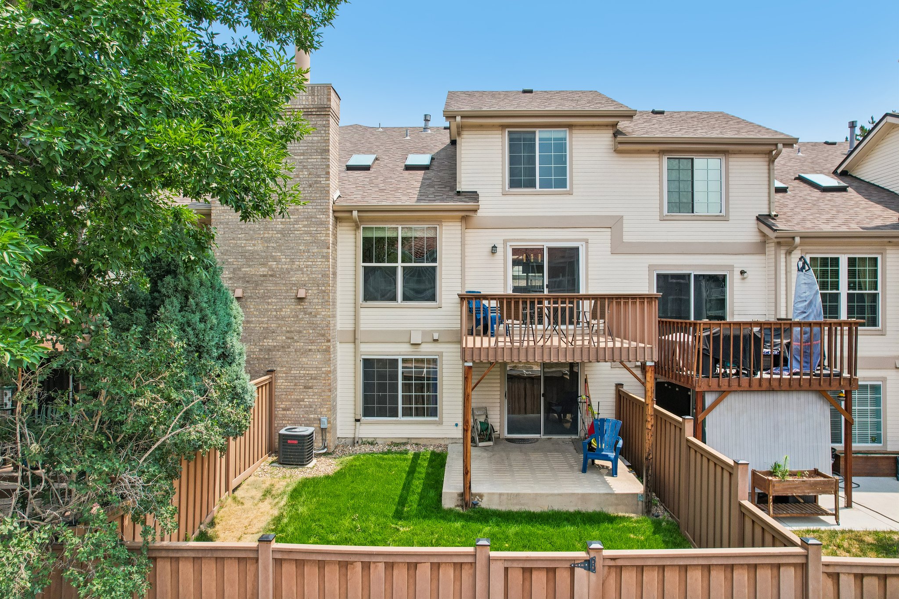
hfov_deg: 78.6
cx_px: 450
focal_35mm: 22
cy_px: 300
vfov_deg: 57.2
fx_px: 549
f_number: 2.8
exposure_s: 1/240
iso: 130
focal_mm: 8.4
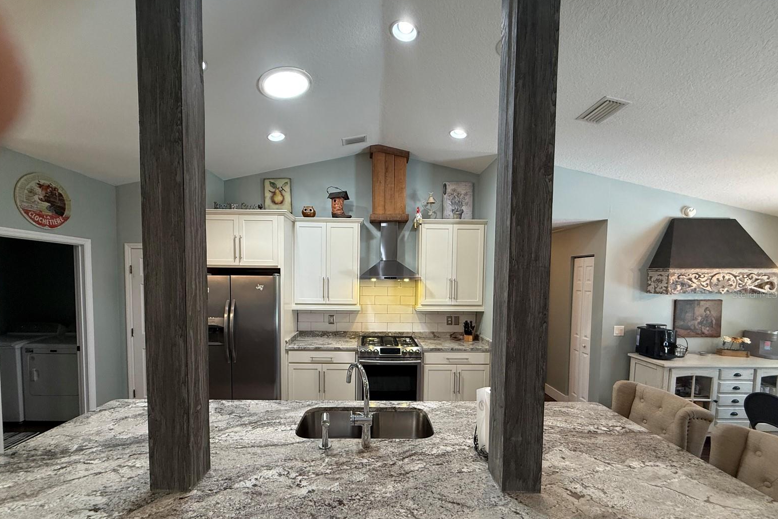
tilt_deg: -2.0
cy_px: 294
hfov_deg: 100.4
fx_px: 324
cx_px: 379
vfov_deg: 76.9
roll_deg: -0.3
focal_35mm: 15
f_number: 2.2
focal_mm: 2.22
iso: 250
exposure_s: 1/120
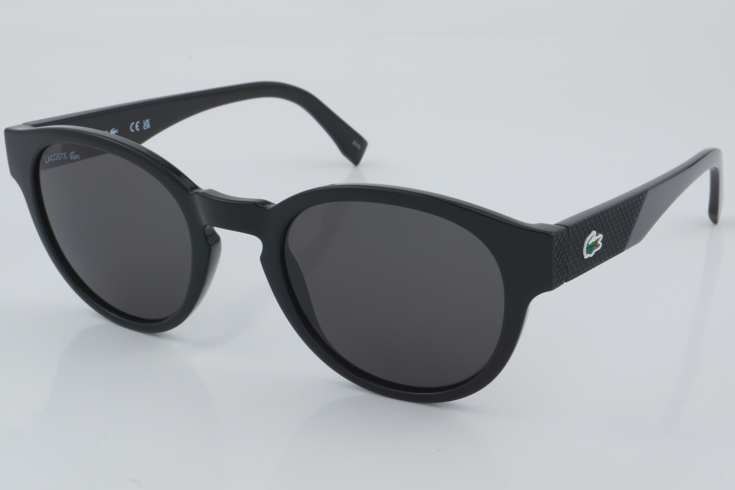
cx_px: 368
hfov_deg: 27.0
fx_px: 1531
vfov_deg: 18.2
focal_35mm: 75
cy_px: 245
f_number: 32
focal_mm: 50
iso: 100
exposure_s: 1/4
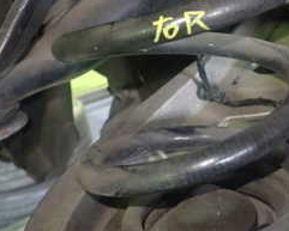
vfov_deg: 20.8
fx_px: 625
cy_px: 51
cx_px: 182
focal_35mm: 73
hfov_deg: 26.0
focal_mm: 5.4
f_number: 2.3
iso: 800
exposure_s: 1/25
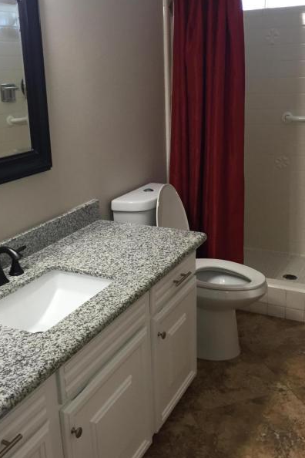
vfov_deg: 49.5
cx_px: 139
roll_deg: +2.5
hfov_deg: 34.2
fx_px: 496
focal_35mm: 39
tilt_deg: -14.6
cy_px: 214
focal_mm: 4.15
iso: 40
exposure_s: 1/30
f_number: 2.2
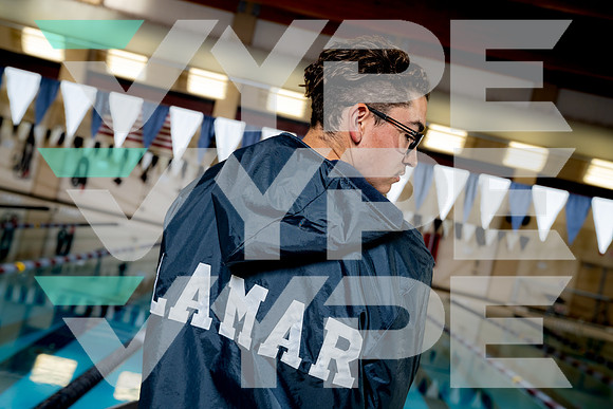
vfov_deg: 28.7
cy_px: 204
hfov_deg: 41.9
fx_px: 800
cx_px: 306
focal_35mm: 47
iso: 320
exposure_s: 1/250
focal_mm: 47
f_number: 5.6
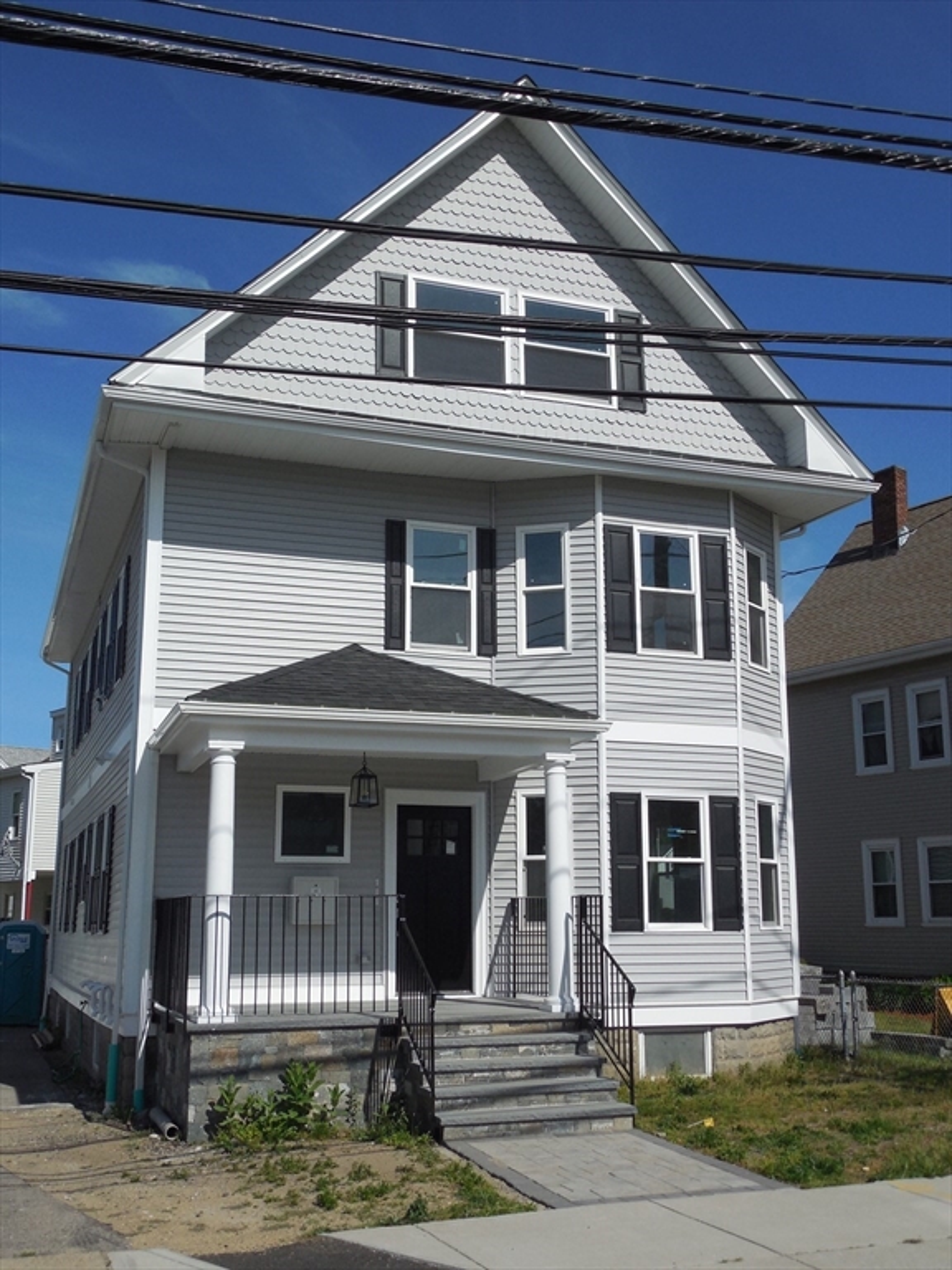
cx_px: 476
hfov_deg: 40.7
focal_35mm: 35
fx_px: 1283
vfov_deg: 52.6
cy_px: 635
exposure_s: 1/500
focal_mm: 6.3
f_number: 7.4
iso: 125
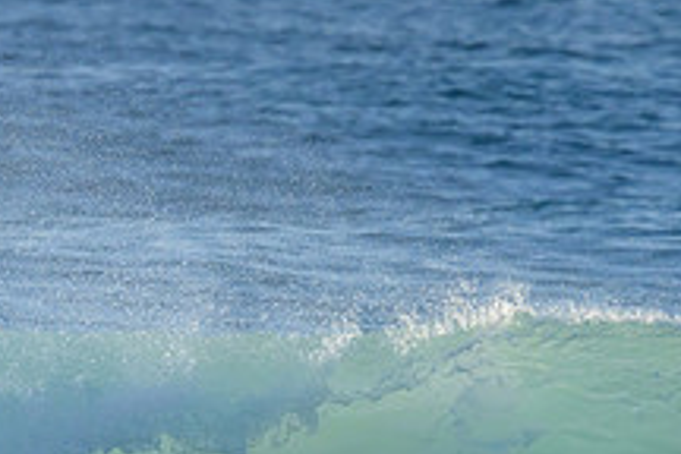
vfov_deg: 0.8
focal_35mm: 1753
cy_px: 573
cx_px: 179
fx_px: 33158
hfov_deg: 1.2
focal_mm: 560
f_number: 11
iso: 800
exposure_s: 1/1600
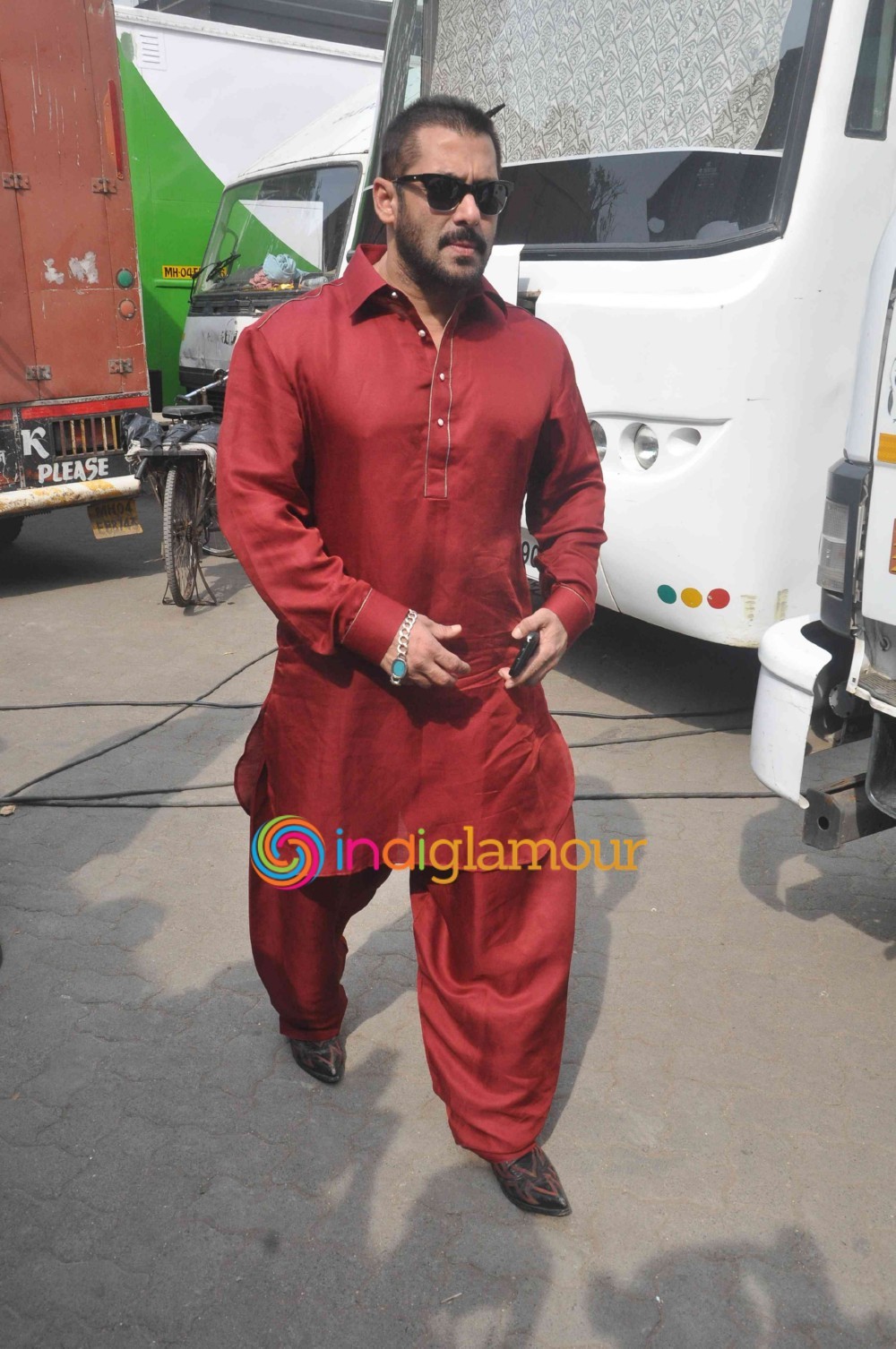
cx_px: 448
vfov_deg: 59.6
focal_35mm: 32
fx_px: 1179
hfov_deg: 41.6
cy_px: 674
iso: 800
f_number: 11
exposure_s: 1/640
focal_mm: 21
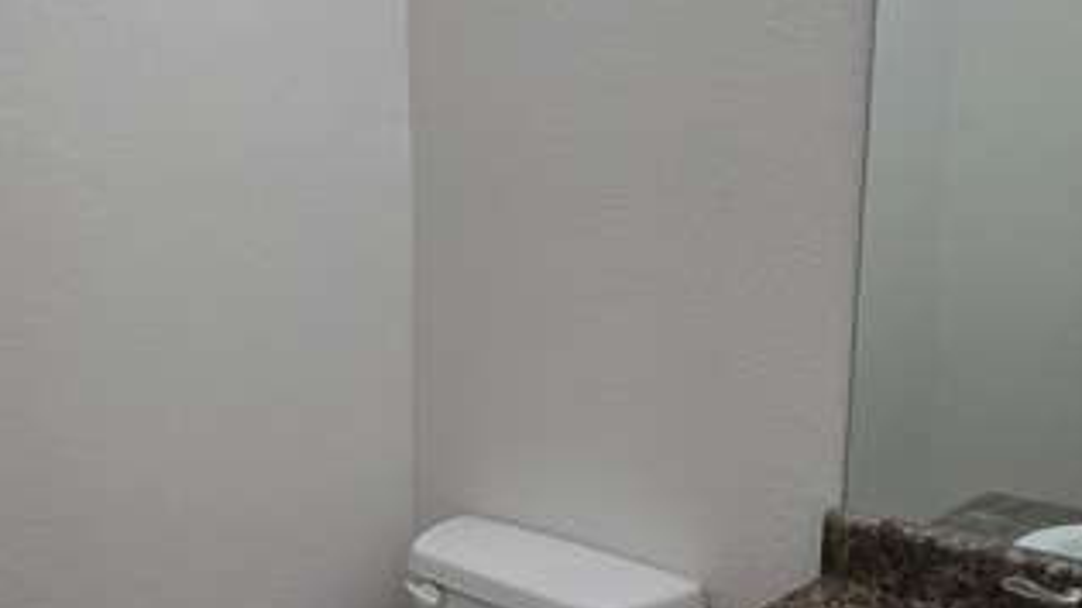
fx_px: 1033
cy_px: 350
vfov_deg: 32.8
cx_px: 340
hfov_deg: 53.9
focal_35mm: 36
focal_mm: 2.2
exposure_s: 1/60
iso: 50
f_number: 2.2
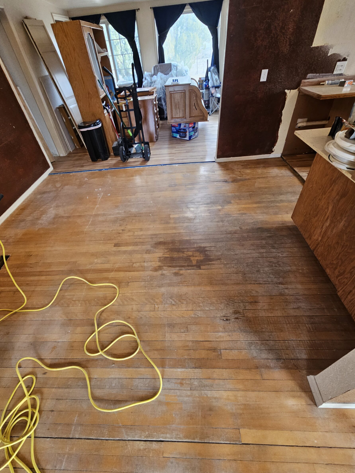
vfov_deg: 102.0
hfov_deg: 85.6
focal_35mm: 14
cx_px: 169
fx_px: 191
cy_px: 244
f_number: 2.2
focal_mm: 2.2
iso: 125
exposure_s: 1/60
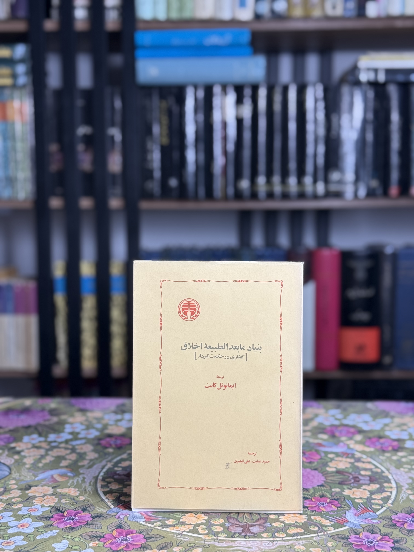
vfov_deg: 39.7
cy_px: 276
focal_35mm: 48
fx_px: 765
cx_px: 207
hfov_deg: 30.3
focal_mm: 6.76
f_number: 1.78
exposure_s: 1/100
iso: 64
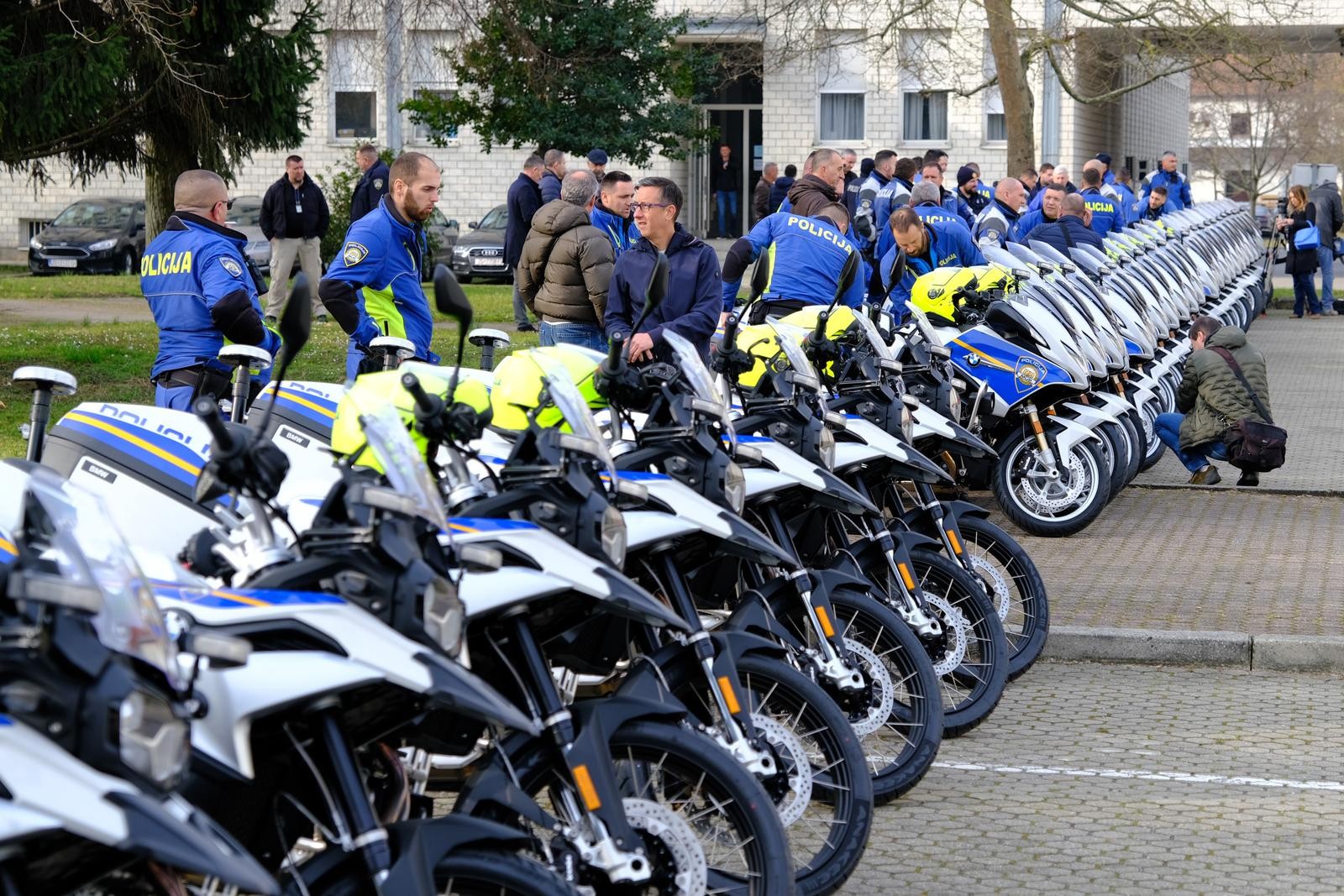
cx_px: 672
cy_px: 448
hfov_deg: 26.3
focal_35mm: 77
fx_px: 2875
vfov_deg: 17.7
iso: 320
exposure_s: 1/500
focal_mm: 51.6
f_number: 4
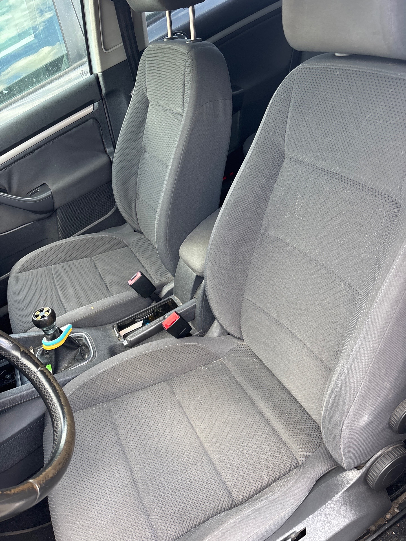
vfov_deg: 67.3
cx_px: 203
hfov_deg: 53.1
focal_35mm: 26
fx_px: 407
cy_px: 270
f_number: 1.6
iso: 64
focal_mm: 5.96
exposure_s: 1/121
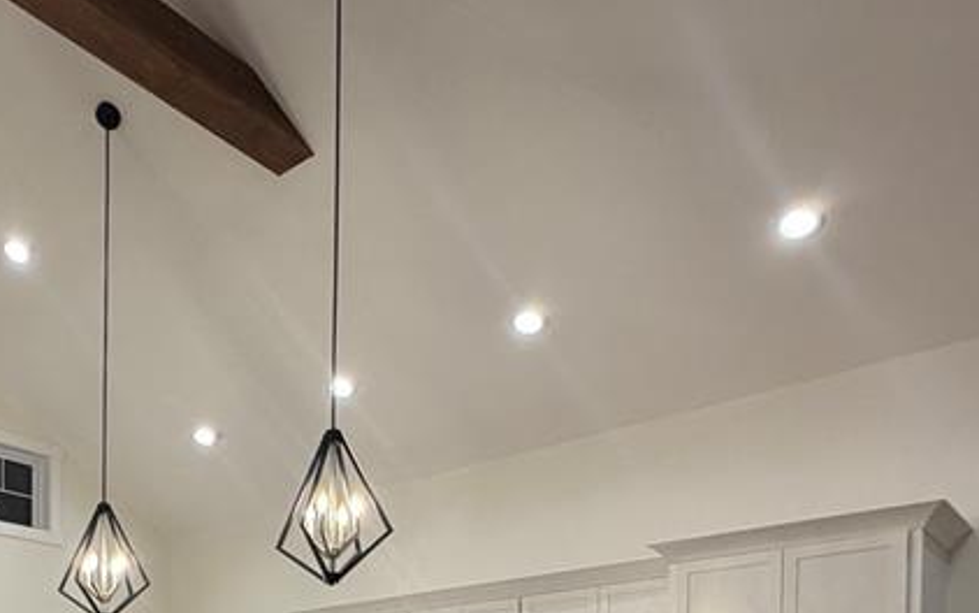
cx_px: 209
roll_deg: -0.2
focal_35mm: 36
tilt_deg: -0.8
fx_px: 961
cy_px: 780
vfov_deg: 29.2
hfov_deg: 51.0
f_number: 2.2
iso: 250
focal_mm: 2.22
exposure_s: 1/120
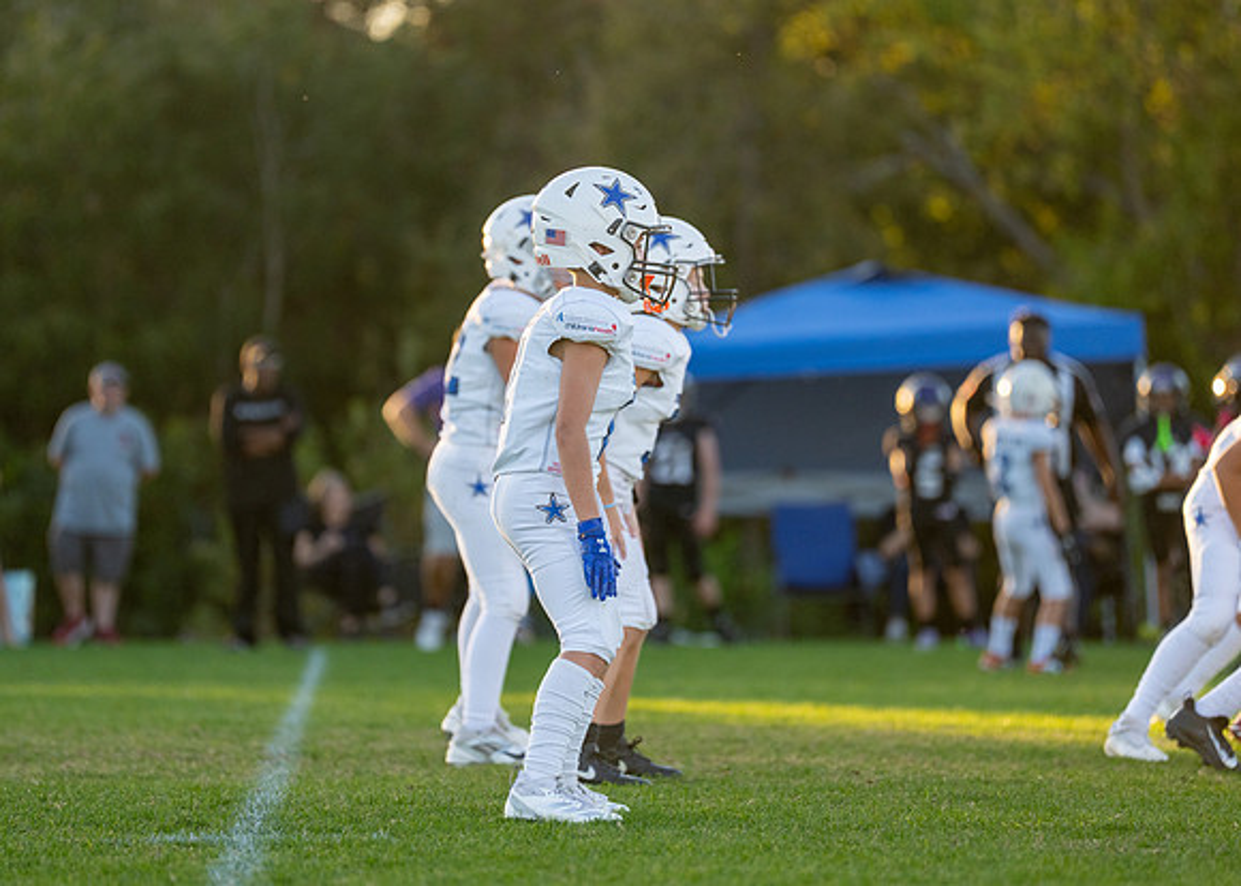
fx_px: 9416
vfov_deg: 5.4
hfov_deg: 7.5
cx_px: 597
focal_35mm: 267
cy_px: 422
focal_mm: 200
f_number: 2.8
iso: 640
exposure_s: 1/1600
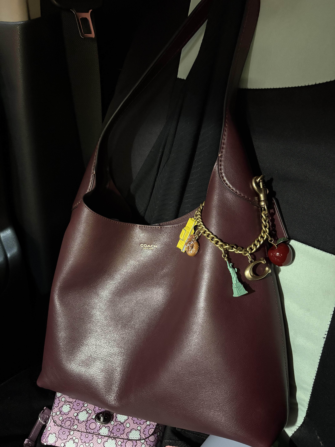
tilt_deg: -35.8
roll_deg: +9.8
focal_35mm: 26
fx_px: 335
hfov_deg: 53.1
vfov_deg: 67.3
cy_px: 224
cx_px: 168
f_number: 1.6
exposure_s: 1/30
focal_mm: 5.96
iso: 800
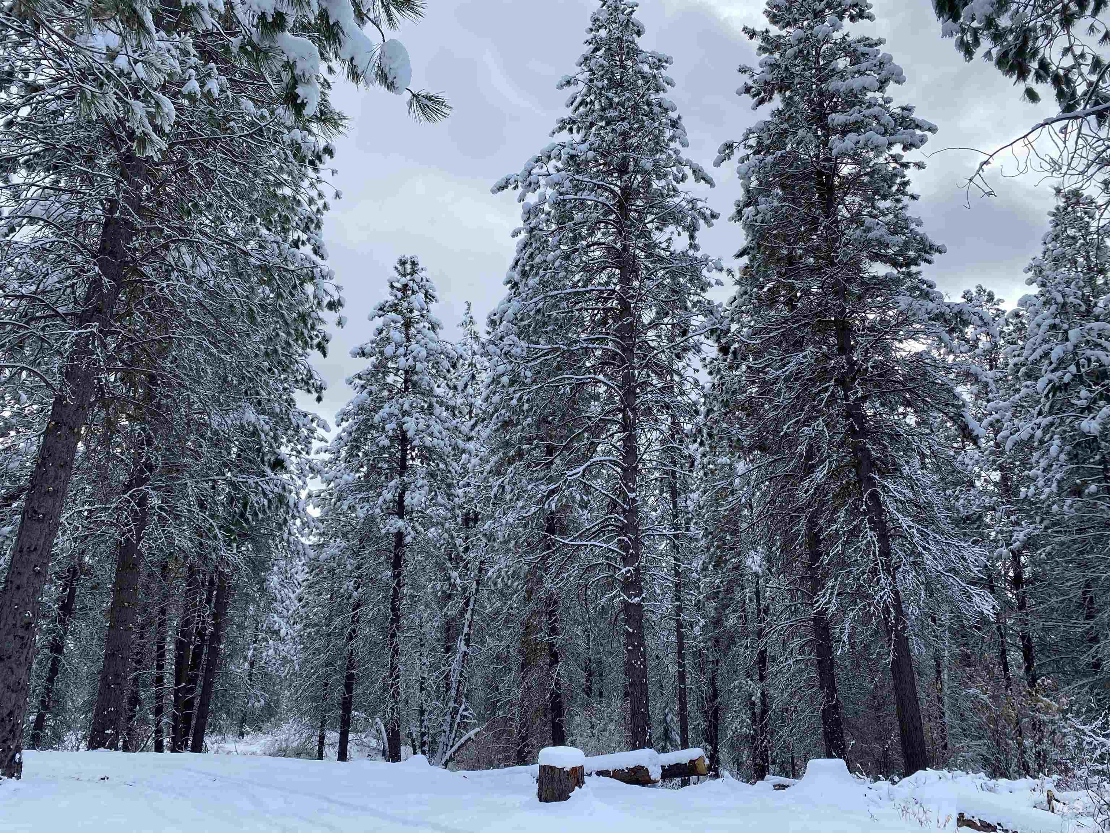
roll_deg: -0.2
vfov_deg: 53.1
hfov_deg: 67.3
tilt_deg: +17.9
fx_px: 834
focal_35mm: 26
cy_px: 416
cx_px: 555
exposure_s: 1/1346
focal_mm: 4.25
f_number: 1.8
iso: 32
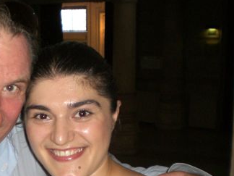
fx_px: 507
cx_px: 27
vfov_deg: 19.4
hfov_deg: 25.3
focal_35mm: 75
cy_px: 148
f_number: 3.1
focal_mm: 6.3
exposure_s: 1/60
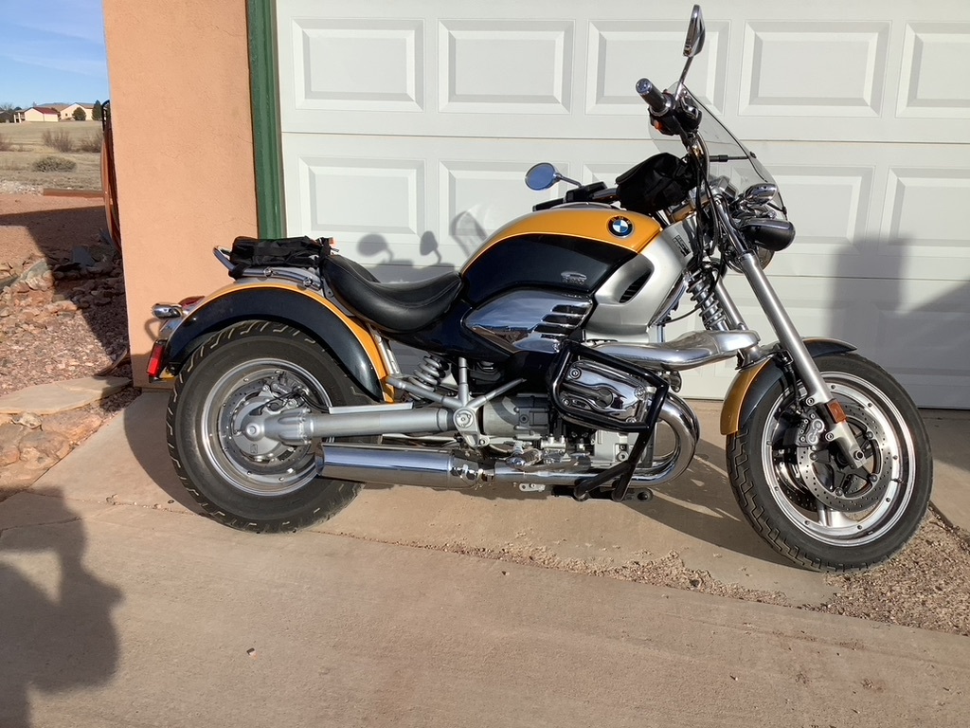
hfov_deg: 58.4
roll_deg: -0.3
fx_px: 869
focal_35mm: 31
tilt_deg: -14.5
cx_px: 485
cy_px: 364
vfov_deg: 45.4
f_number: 2.4
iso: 25
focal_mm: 3.3
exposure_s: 1/2037
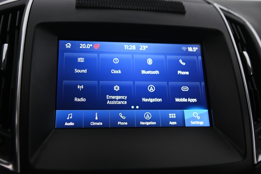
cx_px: 130
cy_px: 87
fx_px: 319
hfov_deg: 44.5
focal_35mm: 44
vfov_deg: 30.5
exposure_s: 1/60
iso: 2000
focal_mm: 44
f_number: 4
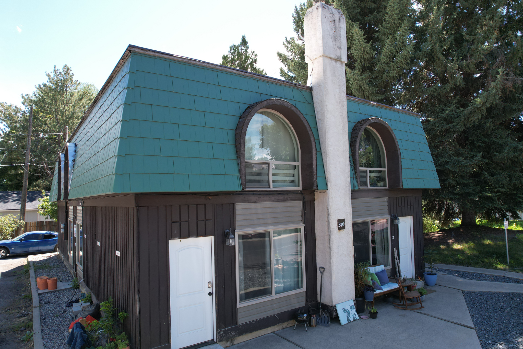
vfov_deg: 57.2
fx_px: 320
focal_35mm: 22
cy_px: 174
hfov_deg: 78.6
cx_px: 262
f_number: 2.8
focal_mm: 8.38
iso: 100
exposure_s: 1/500
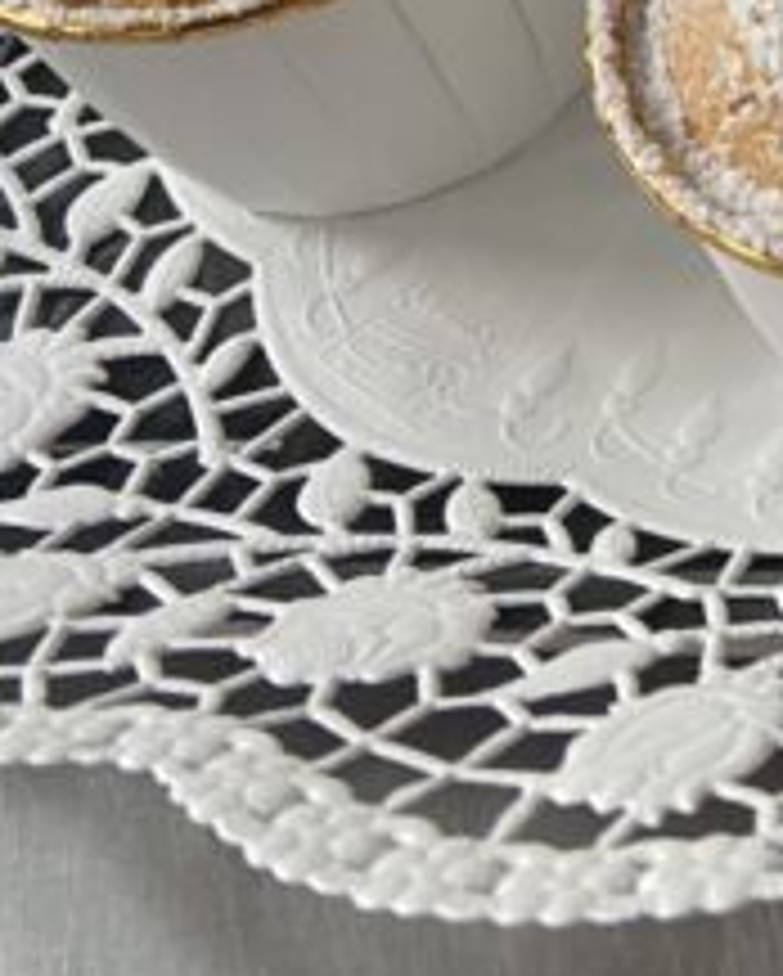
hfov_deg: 17.8
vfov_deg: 23.0
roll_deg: +5.0
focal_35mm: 78
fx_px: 2256
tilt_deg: -42.7
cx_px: 1136
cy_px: -103
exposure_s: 1/60
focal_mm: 4.25
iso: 160
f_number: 1.8
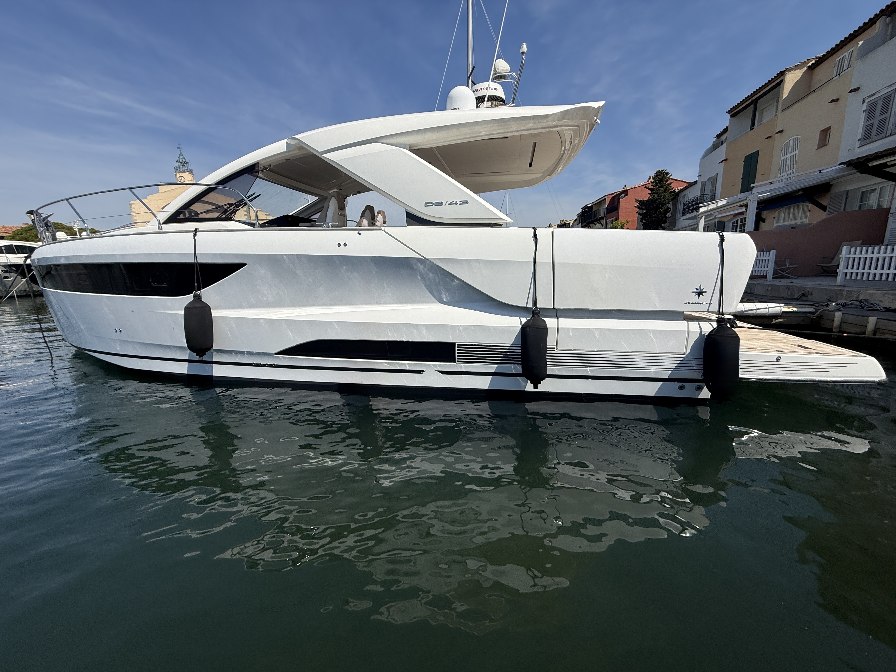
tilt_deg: -11.2
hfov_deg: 102.1
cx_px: 448
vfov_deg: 85.7
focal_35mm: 14
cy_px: 336
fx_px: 362
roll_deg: +1.9
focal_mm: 2.22
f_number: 2.2
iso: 50
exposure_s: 1/5155
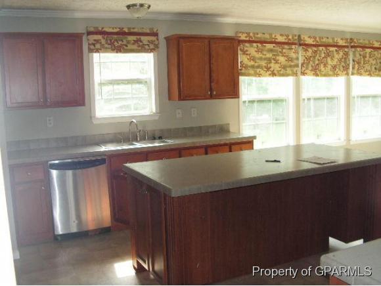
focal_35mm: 36
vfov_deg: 39.7
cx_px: 190
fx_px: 397
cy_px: 143
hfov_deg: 51.3
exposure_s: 1/40
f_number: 3.2
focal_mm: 6
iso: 64
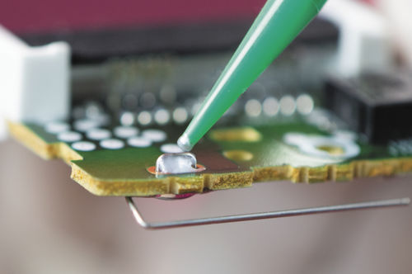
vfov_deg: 10.7
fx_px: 1457
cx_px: 206
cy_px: 137
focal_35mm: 128
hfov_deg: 16.1
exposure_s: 1/125
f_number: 4.5
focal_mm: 85
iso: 800
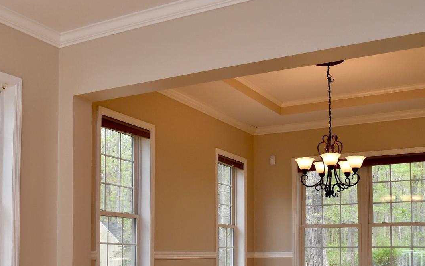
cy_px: 225
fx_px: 544
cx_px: 113
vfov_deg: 26.7
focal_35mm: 47
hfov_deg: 41.6
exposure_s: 1/160
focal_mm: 16
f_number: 6.3
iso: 400
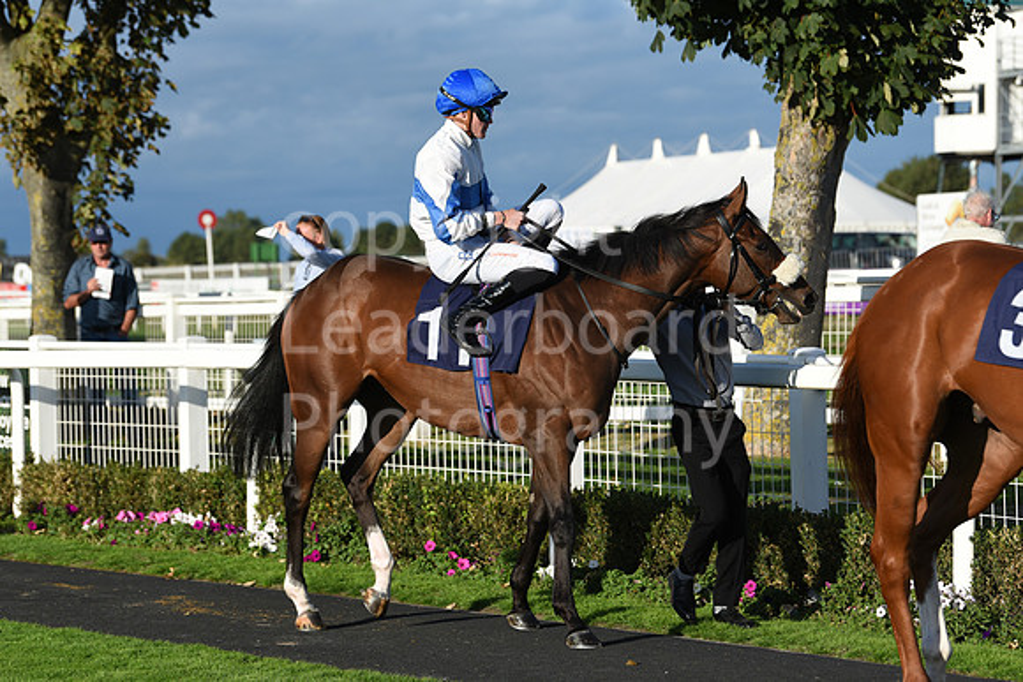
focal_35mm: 122
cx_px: 512
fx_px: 3467
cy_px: 341
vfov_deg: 11.2
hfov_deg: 16.8
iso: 400
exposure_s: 1/2500
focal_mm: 122
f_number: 5
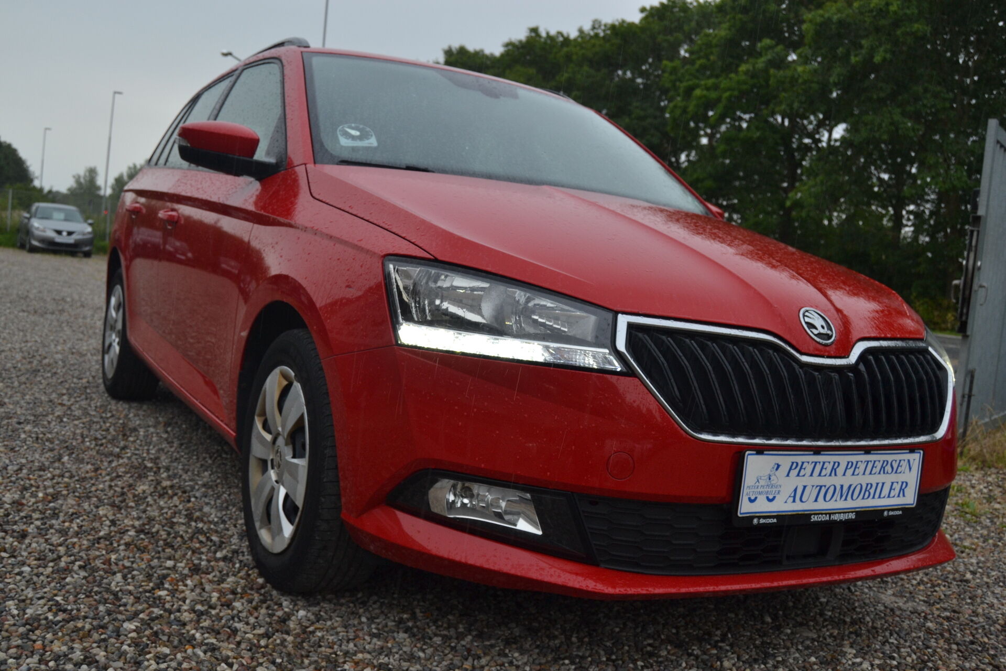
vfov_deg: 38.4
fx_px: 964
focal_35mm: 34
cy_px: 336
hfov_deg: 55.1
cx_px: 503
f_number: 5.6
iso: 280
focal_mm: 23
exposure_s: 1/125
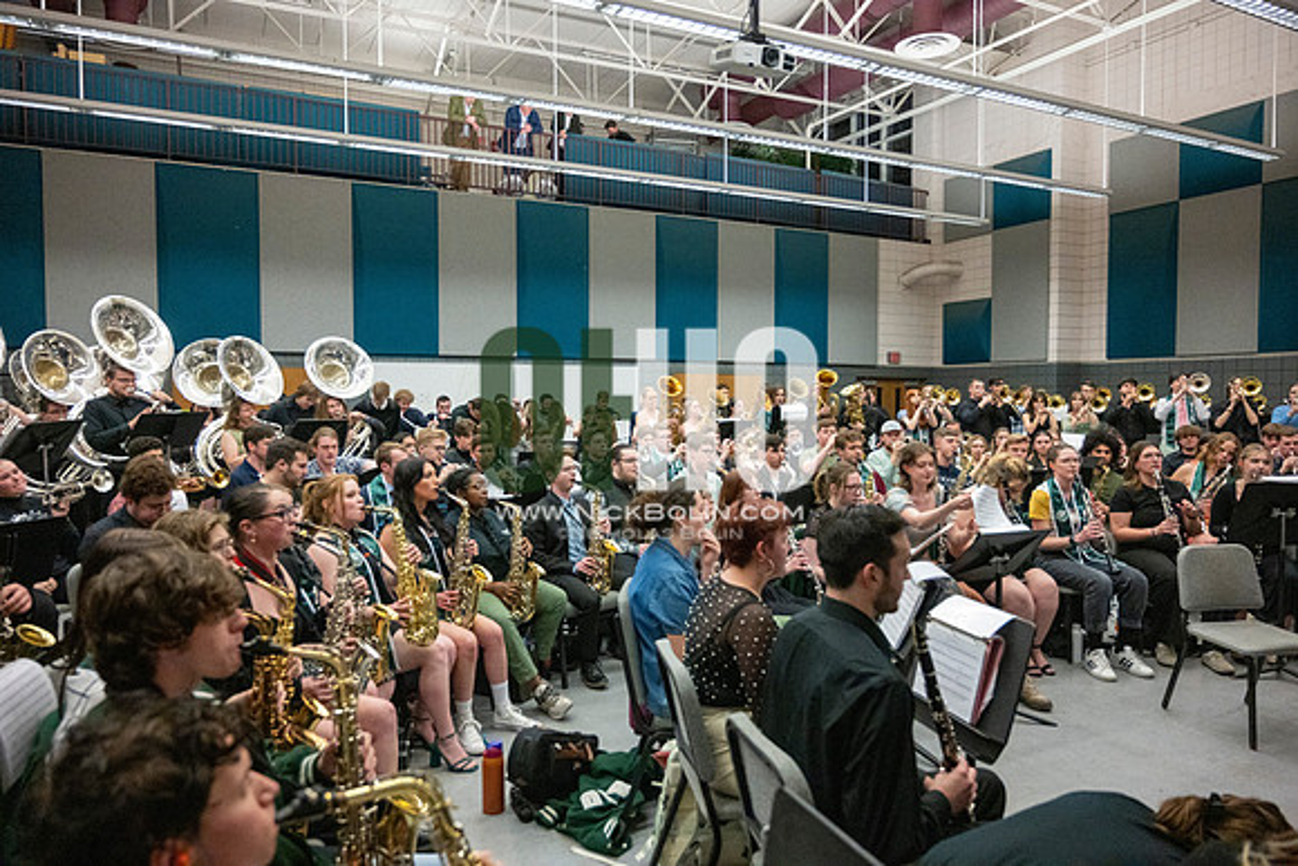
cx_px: 649
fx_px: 865
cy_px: 433
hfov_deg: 73.7
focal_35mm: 24
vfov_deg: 53.2
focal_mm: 24
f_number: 4
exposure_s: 1/500
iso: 10000
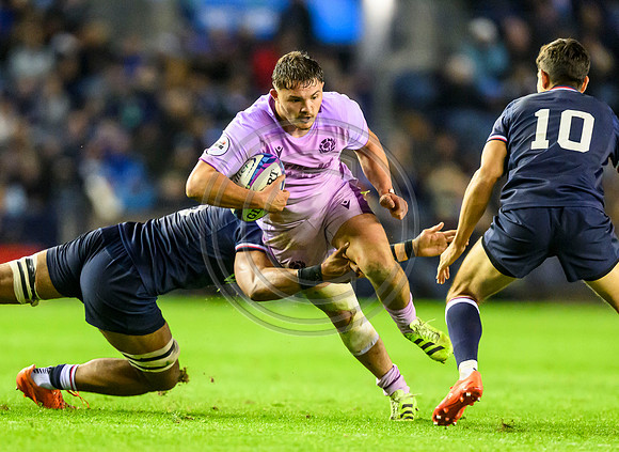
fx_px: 13370
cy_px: 340
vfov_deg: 1.9
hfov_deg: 2.7
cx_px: 252
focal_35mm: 755
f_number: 2.8
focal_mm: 400
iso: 8000
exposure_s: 1/1000
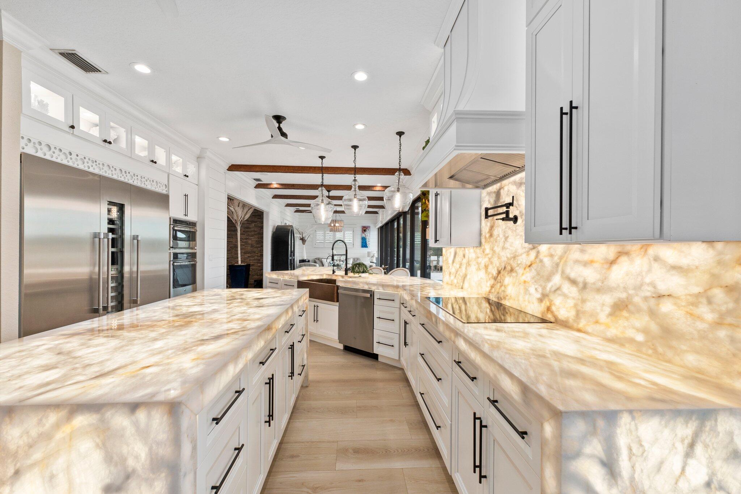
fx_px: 309
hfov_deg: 100.4
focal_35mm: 15
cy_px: 247
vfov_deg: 77.3
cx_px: 370
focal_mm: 10
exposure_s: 1/13
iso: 250
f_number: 8
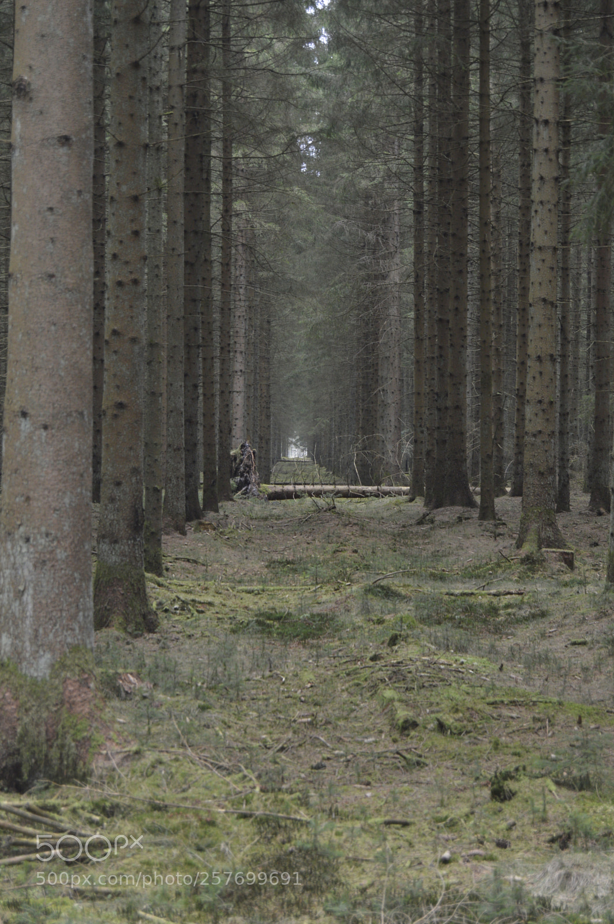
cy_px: 462
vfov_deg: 24.6
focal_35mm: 82
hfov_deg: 16.5
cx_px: 307
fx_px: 2114
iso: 720
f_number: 5.6
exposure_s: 1/60
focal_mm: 55
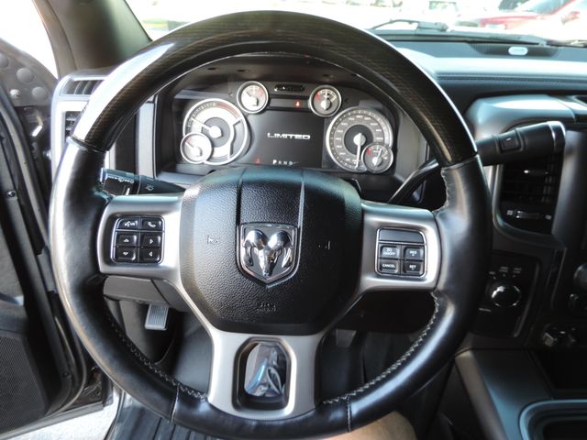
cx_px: 294
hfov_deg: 71.6
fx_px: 407
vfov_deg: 56.8
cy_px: 220
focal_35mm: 24
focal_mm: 4.3
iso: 200
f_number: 3
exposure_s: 1/30
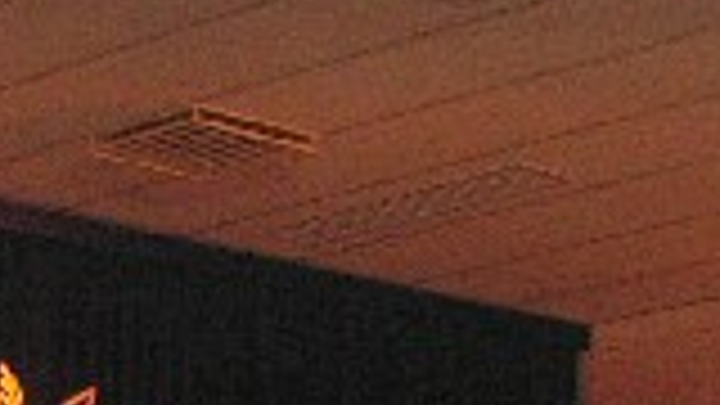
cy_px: 1062
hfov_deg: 11.2
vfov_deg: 6.0
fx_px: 3646
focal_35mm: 191
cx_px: 693
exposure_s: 1/60.1
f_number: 4
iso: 200
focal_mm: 8.9
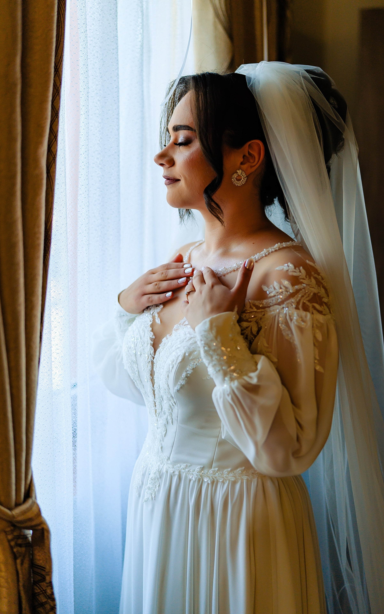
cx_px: 192
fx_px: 854
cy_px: 307
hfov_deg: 25.3
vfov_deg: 39.6
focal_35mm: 51
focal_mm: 50
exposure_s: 1/250
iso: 320
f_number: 1.4
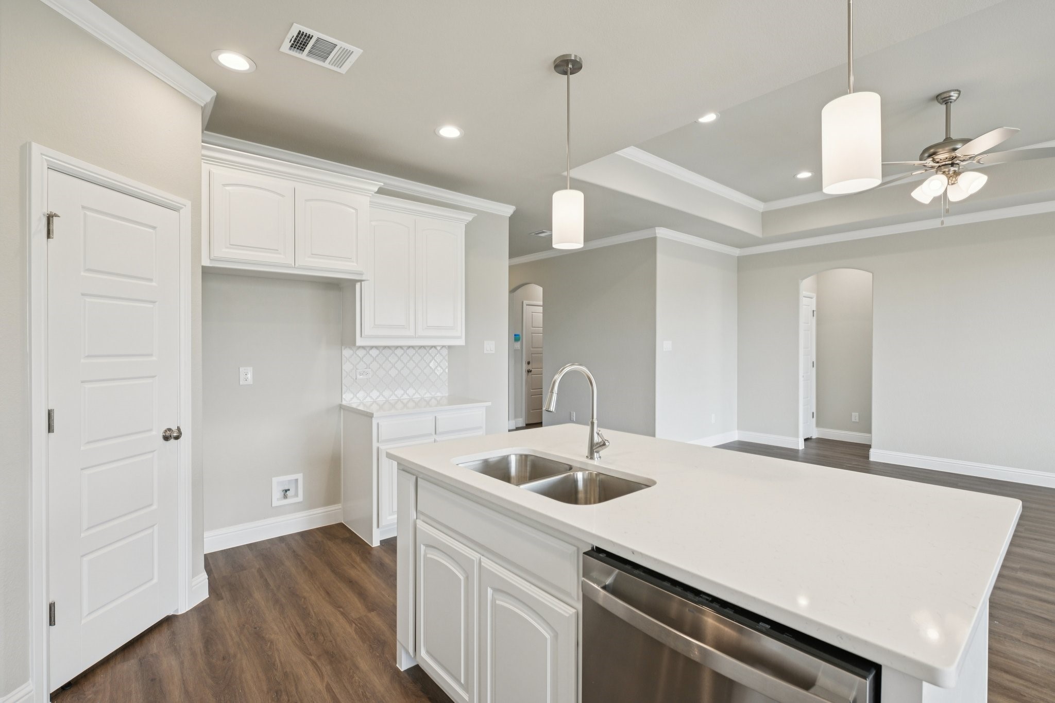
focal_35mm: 16
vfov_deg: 73.7
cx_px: 528
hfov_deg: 96.7
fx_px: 469
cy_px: 352
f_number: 8
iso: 400
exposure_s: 1/80
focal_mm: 16
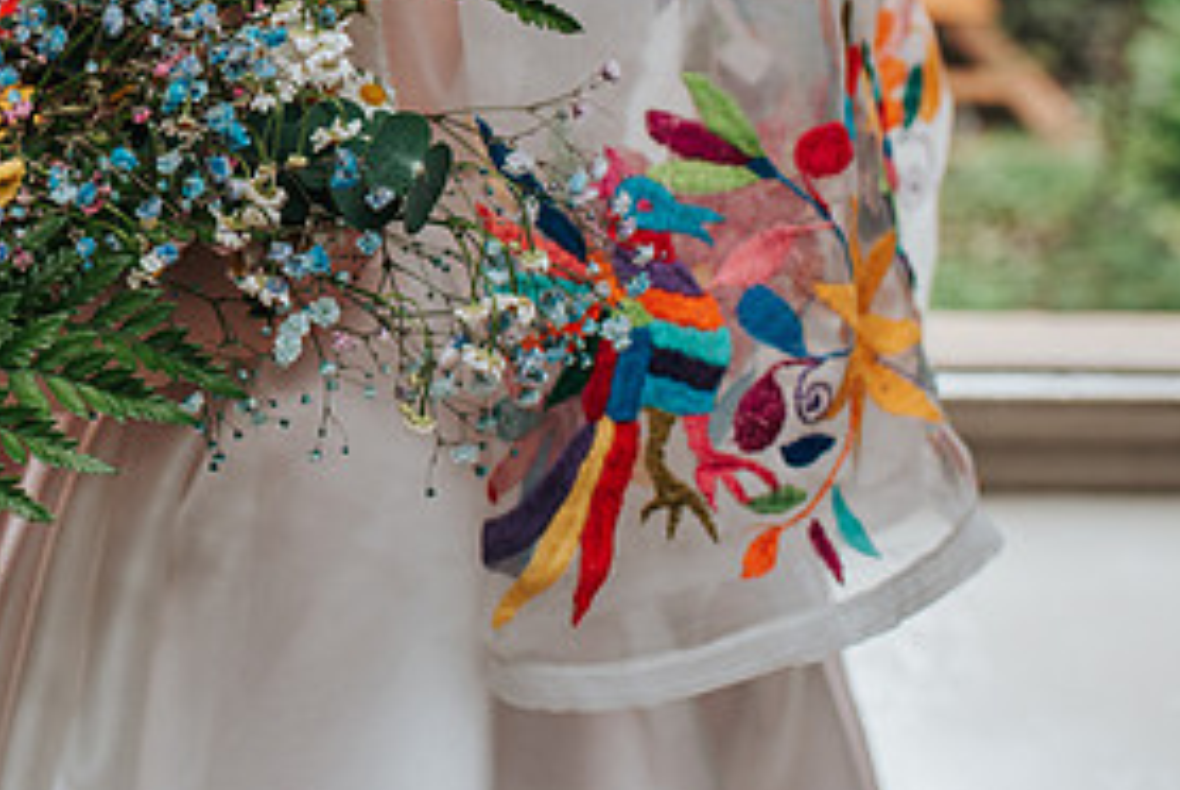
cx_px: -17
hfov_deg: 26.1
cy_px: 45
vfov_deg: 18.3
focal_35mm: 73
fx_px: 2395
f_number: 4
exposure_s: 1/160
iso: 640
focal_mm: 35
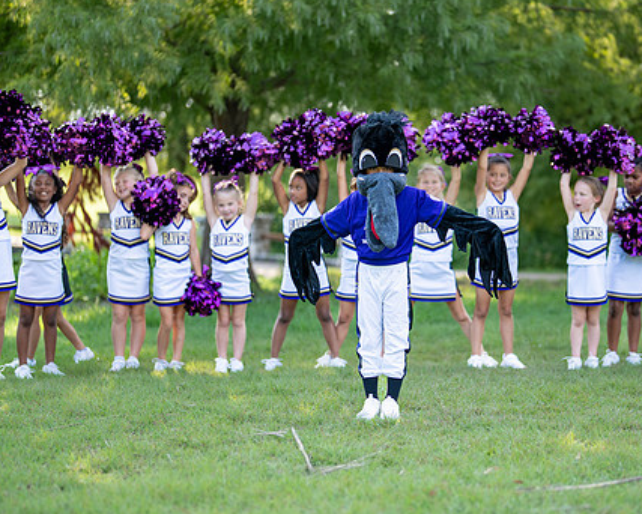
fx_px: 1407
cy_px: 250
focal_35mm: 74
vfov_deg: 20.7
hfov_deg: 25.6
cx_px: 391
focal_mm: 50
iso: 100
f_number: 1.2
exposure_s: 1/1250
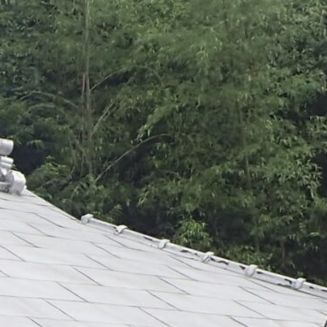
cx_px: -350
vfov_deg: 10.9
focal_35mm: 153
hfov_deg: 10.4
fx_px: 1635
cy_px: 521
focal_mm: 4.5
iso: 100
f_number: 2.8
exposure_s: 1/200
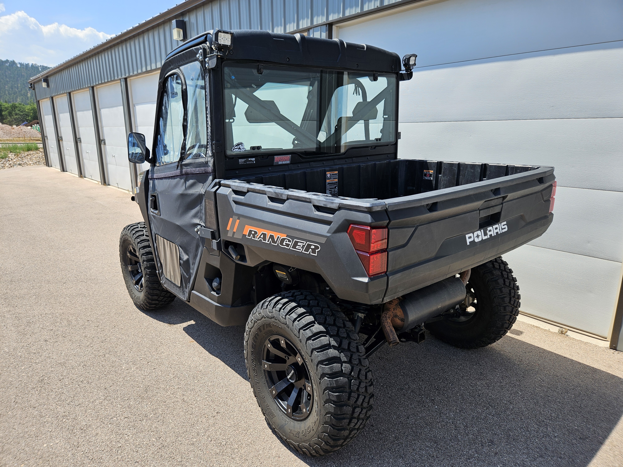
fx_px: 414
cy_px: 234
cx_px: 312
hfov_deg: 73.9
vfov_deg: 58.9
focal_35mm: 23
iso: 25
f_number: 1.8
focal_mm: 5.4
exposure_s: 1/1192
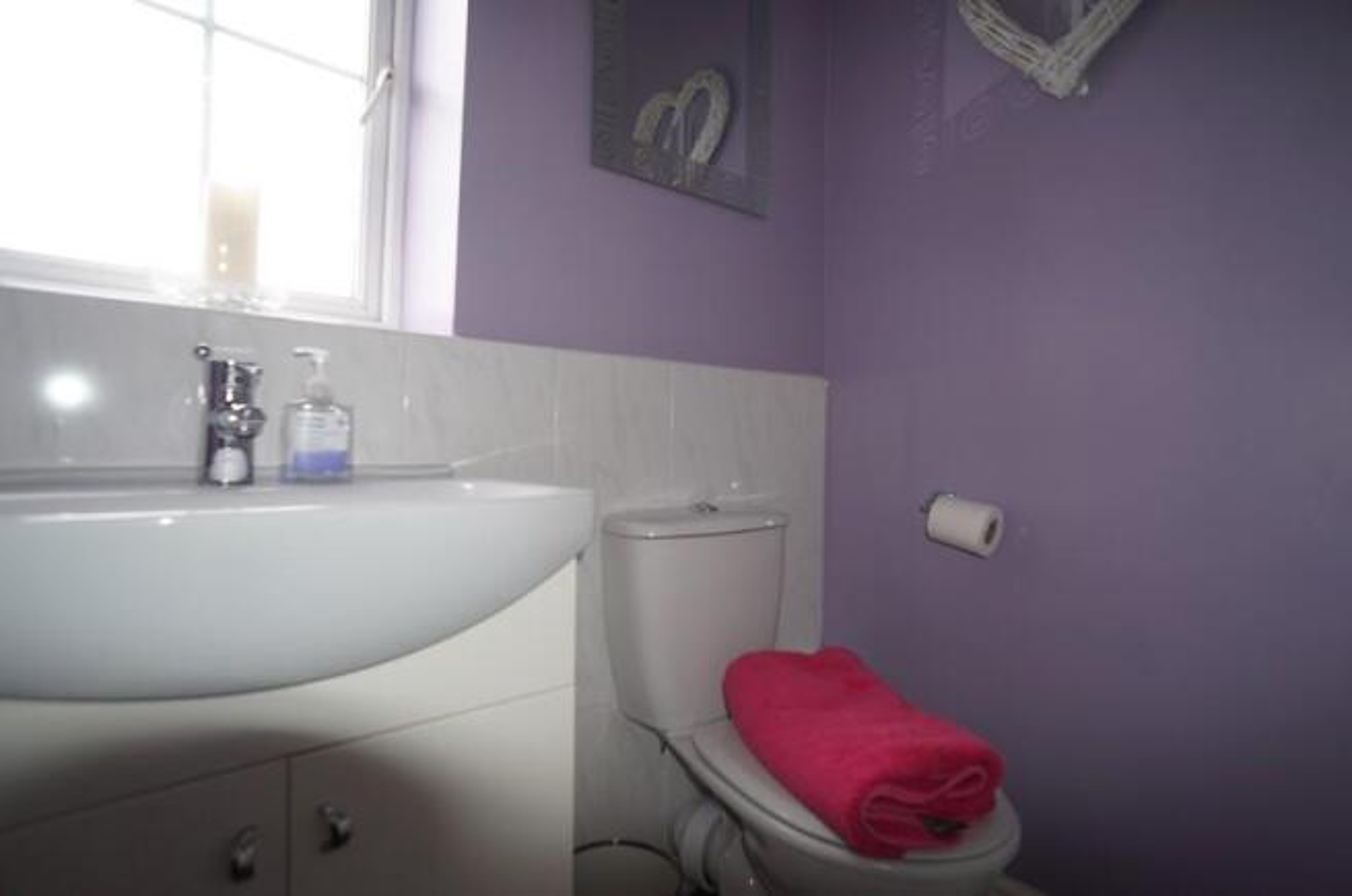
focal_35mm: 24
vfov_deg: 53.0
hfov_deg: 73.8
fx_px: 900
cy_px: 448
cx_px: 676
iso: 200
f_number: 4
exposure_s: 1/30
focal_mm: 16
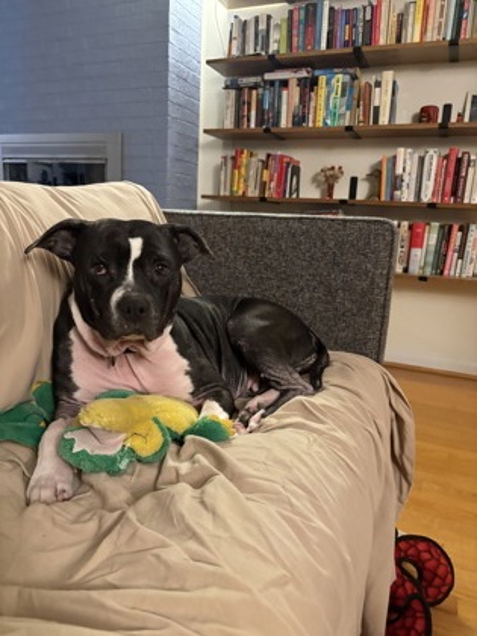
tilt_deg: -12.0
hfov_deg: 53.1
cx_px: 238
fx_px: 478
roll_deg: -3.1
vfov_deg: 67.3
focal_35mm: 26
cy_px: 318
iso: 640
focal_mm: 5.96
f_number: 1.6
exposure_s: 1/30
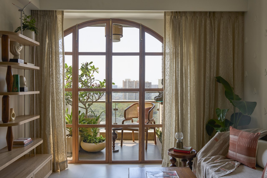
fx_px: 231
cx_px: 134
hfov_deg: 60.1
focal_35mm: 31
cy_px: 89
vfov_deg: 42.2
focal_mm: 31.1
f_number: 5.6
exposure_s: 1/40
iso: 100
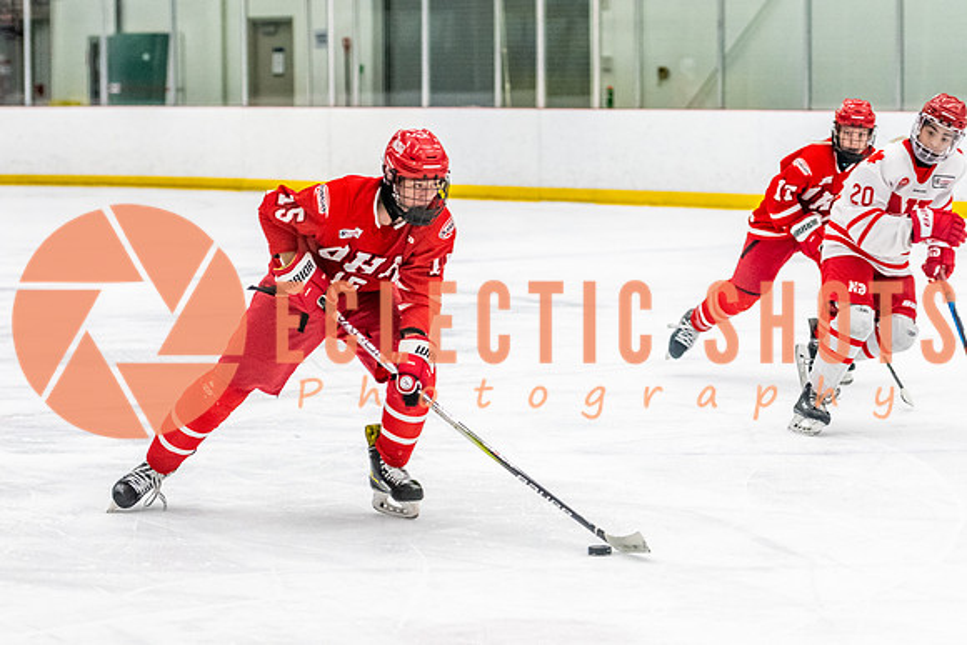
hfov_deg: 14.9
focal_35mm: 137
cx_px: 405
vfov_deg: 10.0
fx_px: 3685
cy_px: 322
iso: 4000
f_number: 2.8
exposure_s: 1/800
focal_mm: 90
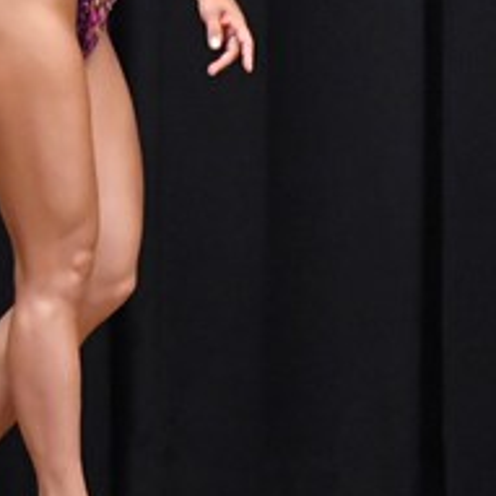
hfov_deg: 2.0
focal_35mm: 880
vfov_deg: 2.0
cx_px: 383
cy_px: 99
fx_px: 14266
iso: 8000
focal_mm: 170
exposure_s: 1/400
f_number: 5.6
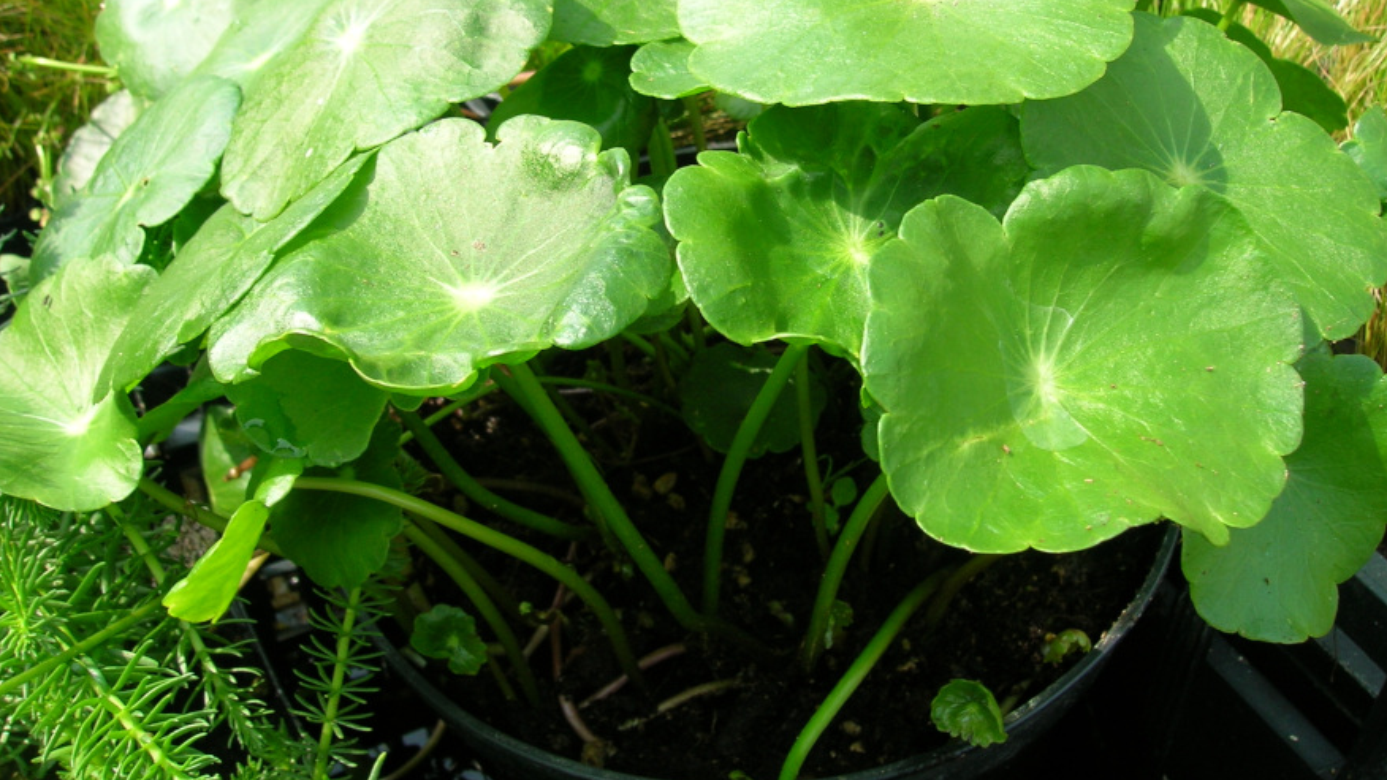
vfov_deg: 31.0
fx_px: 1398
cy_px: 265
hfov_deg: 52.8
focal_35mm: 38
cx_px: 698
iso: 50
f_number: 4.9
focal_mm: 5.7
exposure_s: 1/104
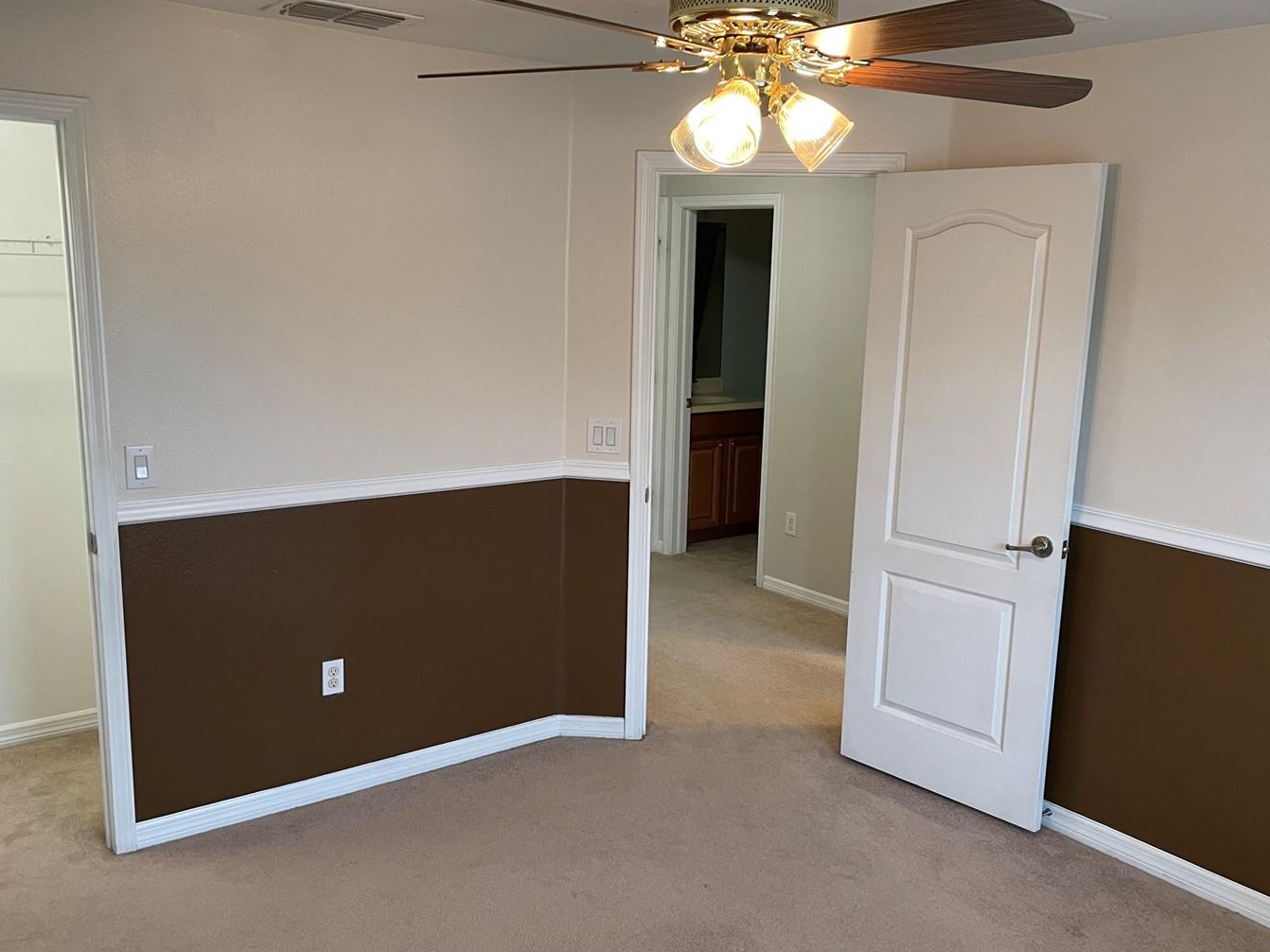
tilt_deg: -11.7
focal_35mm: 31
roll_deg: -1.2
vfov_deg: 45.4
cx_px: 655
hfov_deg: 58.3
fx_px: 1137
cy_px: 498
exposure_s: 1/60
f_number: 1.6
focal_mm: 4.2
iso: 160
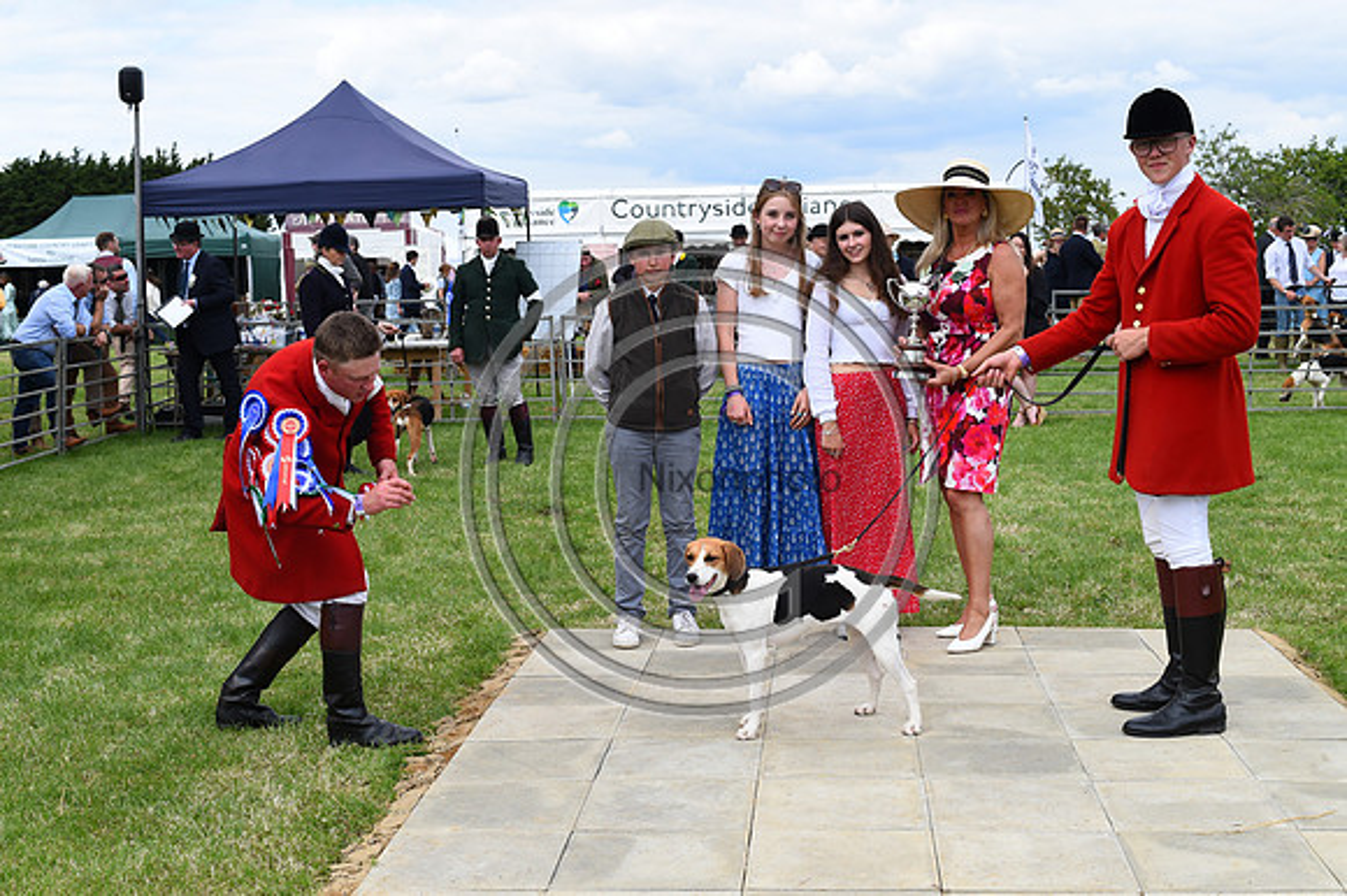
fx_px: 1870
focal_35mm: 50
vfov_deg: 27.0
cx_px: 674
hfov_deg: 39.6
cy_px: 448
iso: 720
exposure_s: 1/1250
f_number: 9
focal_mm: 50
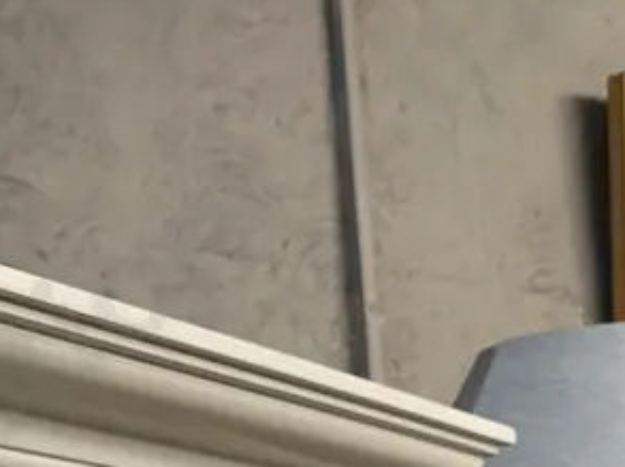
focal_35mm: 84
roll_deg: +1.5
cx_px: -243
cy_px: 578
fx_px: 1515
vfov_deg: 16.7
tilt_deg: +7.5
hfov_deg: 20.7
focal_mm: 6.86
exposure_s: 1/100
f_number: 1.78
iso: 80
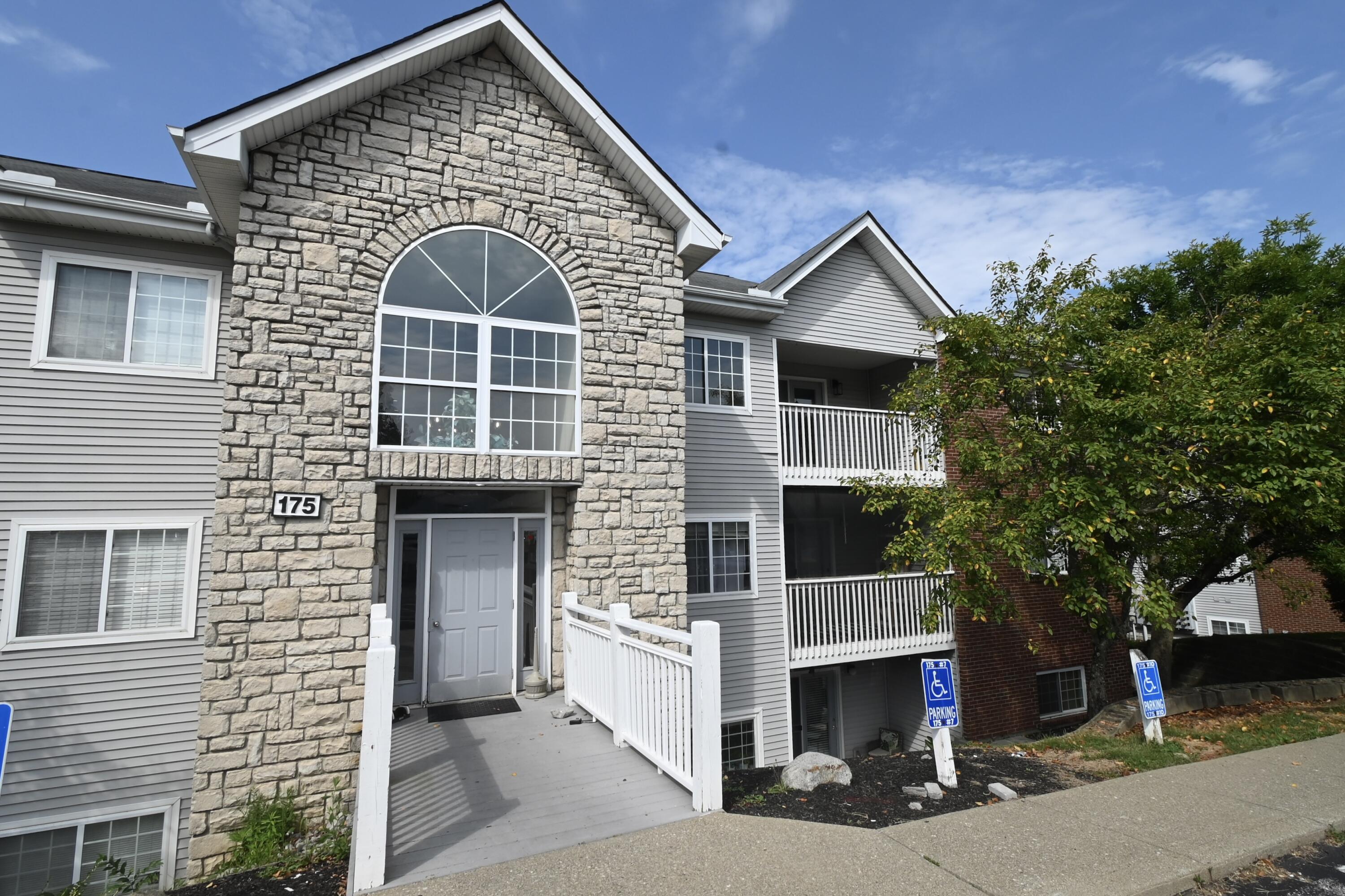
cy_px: 448
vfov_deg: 77.3
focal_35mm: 15
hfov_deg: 100.4
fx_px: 560
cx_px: 672
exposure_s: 1/250
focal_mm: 10
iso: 200
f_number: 13
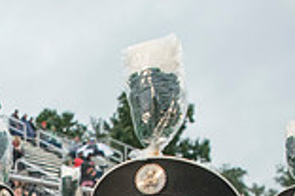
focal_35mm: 89
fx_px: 729
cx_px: -19
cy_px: 357
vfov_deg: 13.7
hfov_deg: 21.8
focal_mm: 24
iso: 2000
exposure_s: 1/800
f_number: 3.2
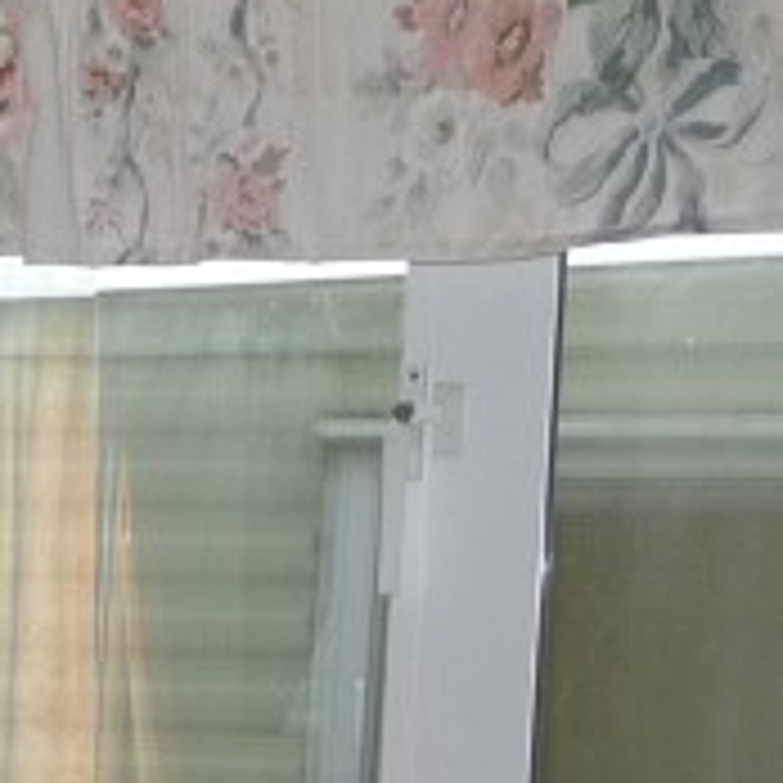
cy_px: 1022
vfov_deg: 12.5
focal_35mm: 135
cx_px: -1136
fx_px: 3455
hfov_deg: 10.8
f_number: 2
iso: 160
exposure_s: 1/60
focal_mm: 5.1
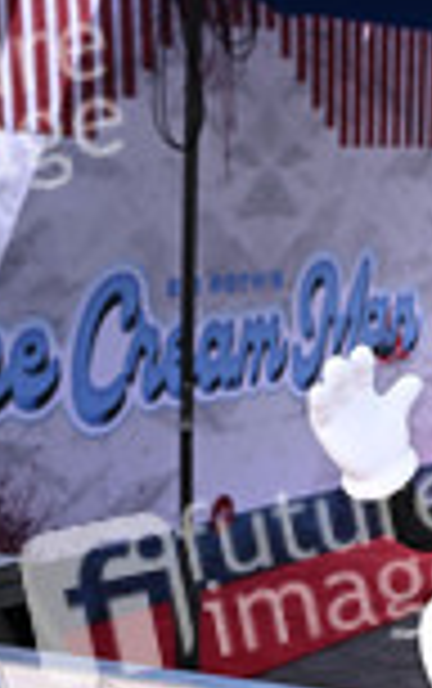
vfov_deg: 20.9
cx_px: 382
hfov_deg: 14.0
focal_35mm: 93
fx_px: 1747
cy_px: 805
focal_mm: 35
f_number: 9
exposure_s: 1/320
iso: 800
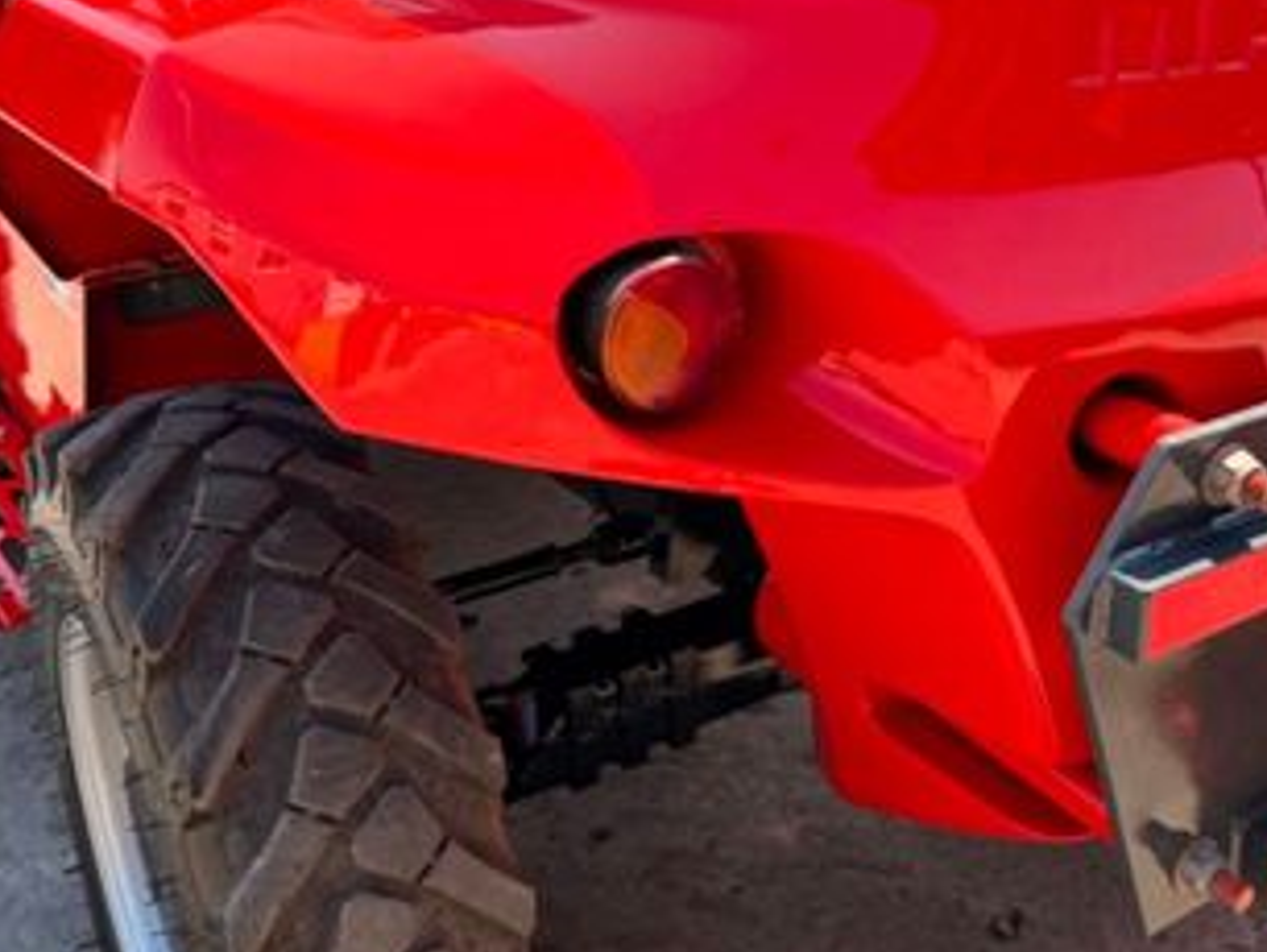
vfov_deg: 30.8
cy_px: 344
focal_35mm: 47
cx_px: 836
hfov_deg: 40.0
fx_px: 1722
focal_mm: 6.76
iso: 100
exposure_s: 1/1618
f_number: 1.78
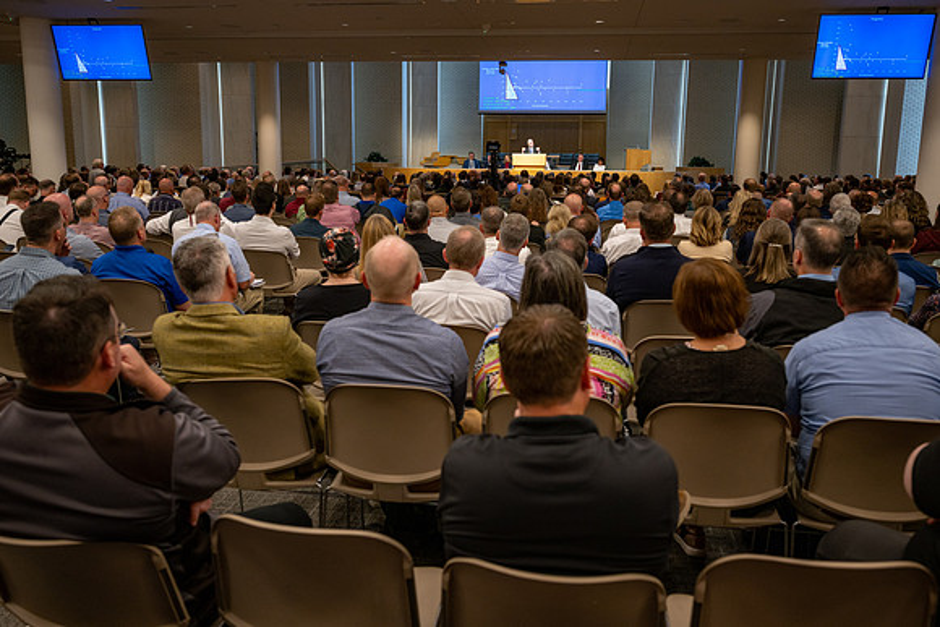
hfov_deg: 61.9
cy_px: 314
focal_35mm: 30
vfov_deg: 43.6
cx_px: 470
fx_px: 783
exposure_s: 1/80
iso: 400
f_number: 4
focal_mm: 30
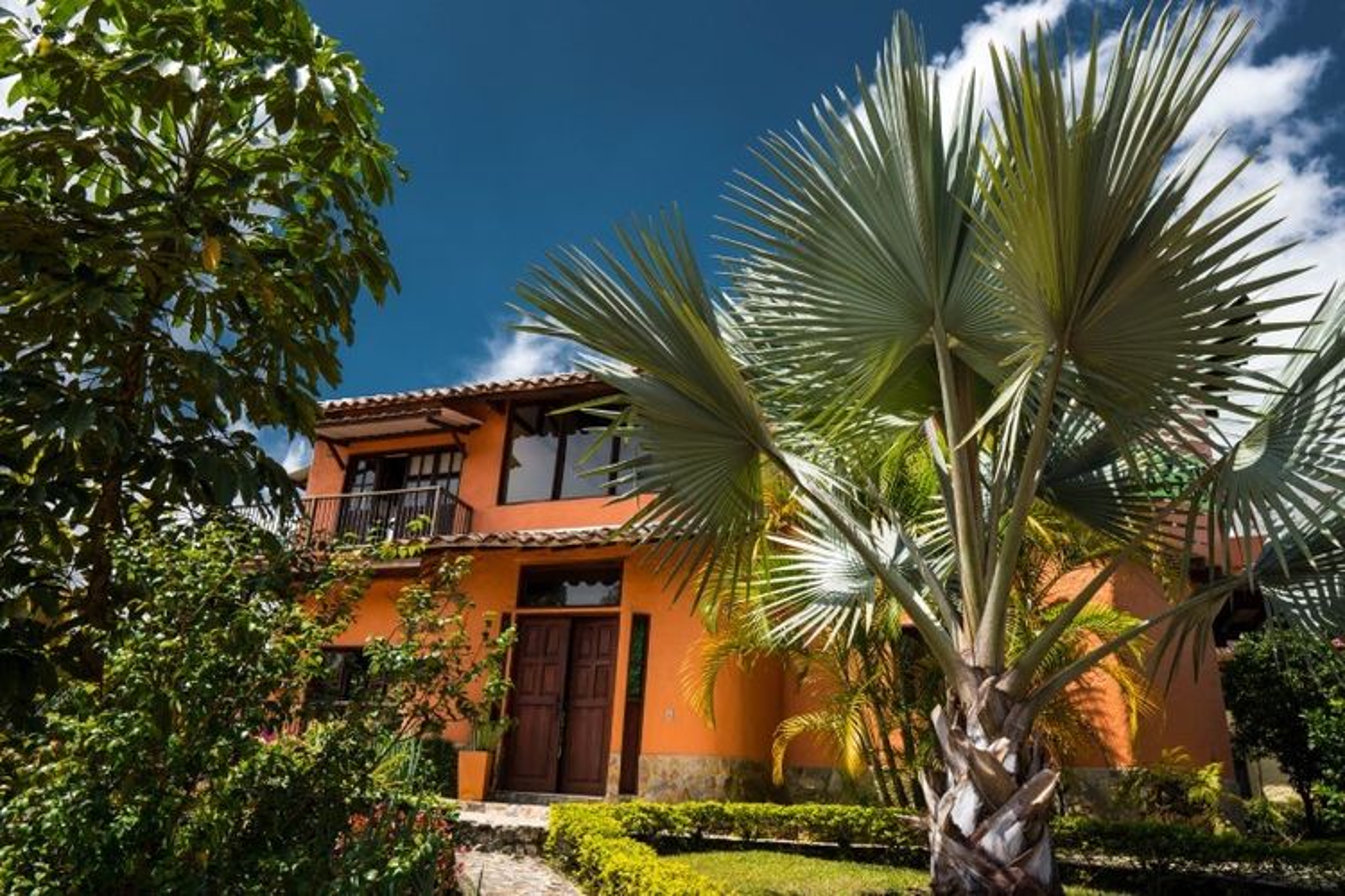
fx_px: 897
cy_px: 448
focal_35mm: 24
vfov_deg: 53.1
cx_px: 672
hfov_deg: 73.7
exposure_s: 1/400
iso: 100
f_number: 5
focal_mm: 16
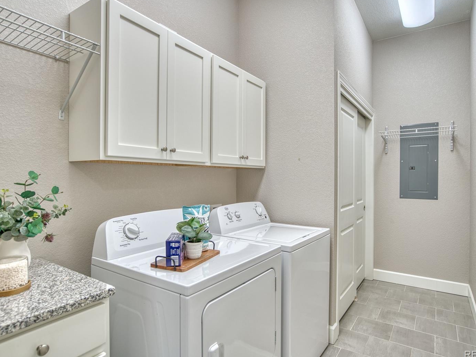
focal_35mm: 20
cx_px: 245
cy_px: 178
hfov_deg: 81.7
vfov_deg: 66.0
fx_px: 275
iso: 500
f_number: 4
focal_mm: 18
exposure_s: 1/40
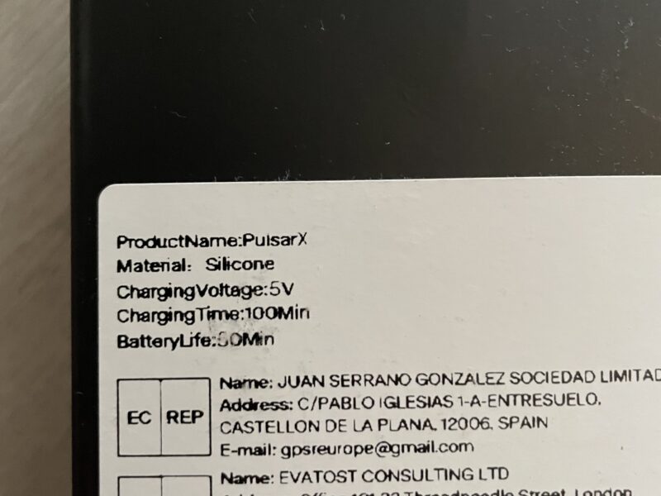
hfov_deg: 67.3
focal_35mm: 26
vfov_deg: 53.1
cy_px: 248
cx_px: 330
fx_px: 496
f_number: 1.6
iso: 640
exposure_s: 1/30
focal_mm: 4.2
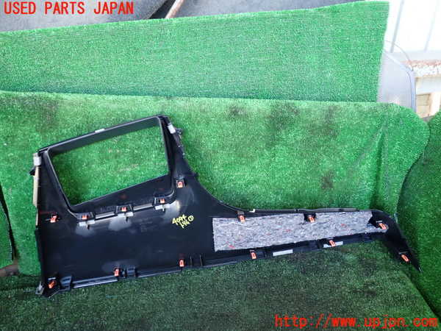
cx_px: 220
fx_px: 382
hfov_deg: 60.0
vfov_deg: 46.8
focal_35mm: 30
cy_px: 166
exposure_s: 1/30
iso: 200
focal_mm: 5.4
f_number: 2.3
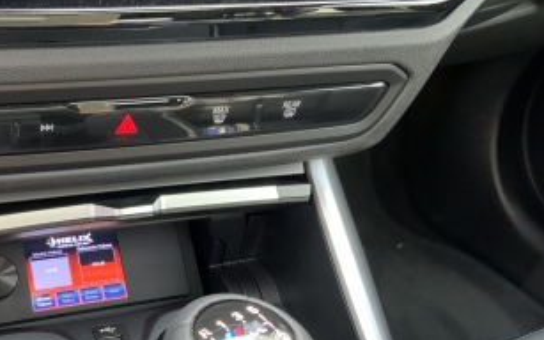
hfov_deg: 39.0
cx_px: 124
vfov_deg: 25.5
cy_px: 256
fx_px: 741
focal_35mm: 50
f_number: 1.8
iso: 100
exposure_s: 1/60
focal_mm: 3
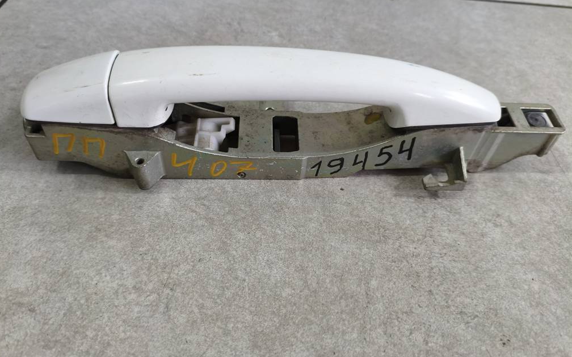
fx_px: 436
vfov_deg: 44.4
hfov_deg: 66.5
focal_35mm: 28
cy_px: 151
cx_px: 286
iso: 640
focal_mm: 4.94
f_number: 1.5
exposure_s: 1/50
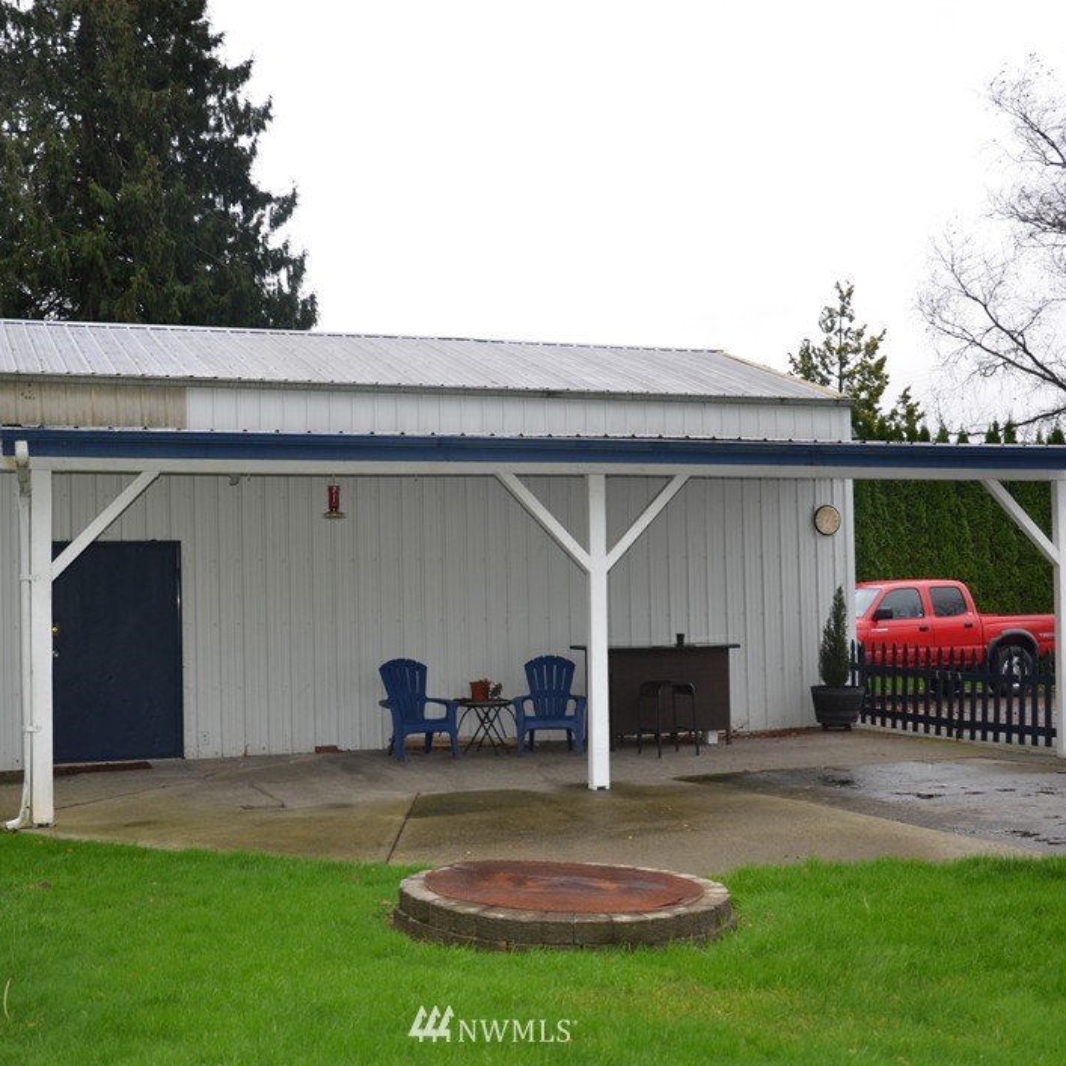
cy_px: 538
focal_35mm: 47
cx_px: 494
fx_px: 1638
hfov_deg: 36.0
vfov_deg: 36.1
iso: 250
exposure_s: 1/125
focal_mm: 24
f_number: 3.8
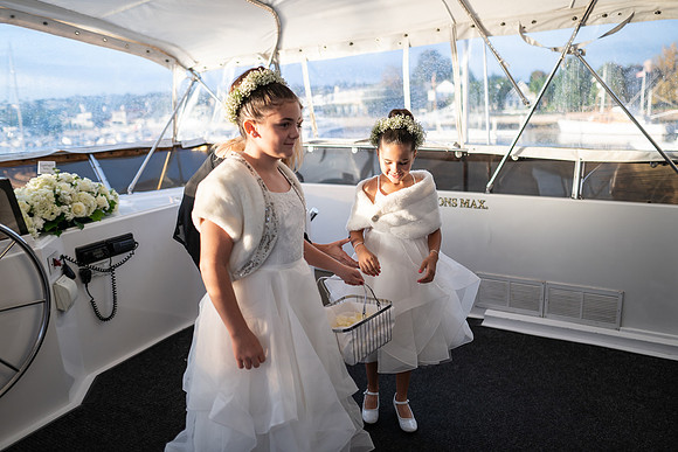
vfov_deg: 50.0
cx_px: 363
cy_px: 210
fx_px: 485
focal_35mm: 26
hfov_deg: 69.8
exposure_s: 1/1000
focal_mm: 24
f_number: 1.4
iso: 125
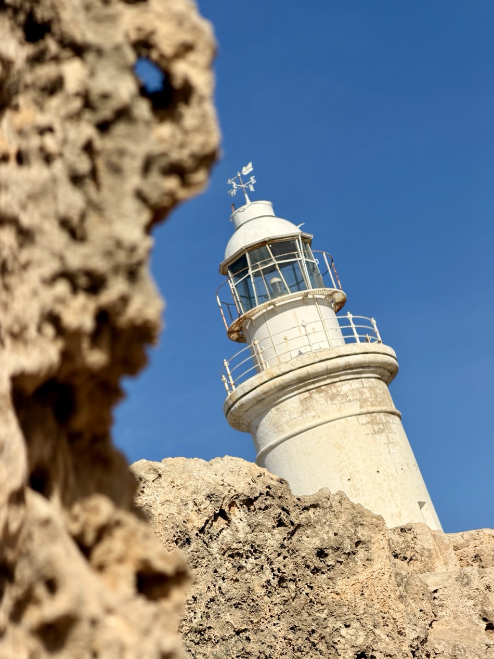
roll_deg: +18.1
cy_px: 329
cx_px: 246
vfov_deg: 19.5
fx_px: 1922
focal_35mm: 101
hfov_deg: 14.6
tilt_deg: +16.9
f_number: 2.8
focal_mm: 16.89
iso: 25
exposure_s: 1/1848
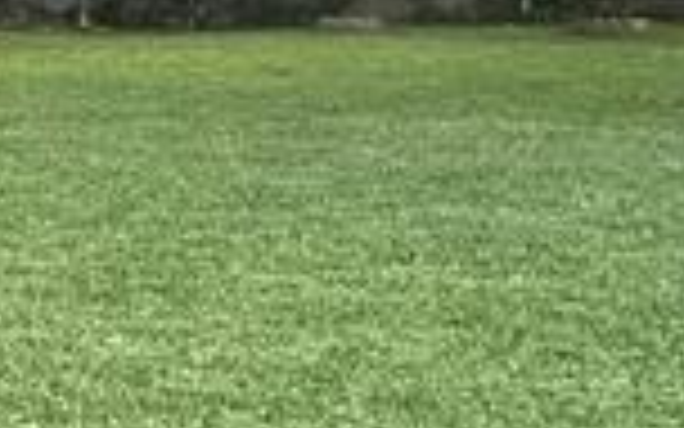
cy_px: 95
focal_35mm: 100
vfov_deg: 13.0
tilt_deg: -5.8
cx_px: -603
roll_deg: +1.0
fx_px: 1864
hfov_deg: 16.7
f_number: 2.2
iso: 200
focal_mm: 2.22
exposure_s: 1/99
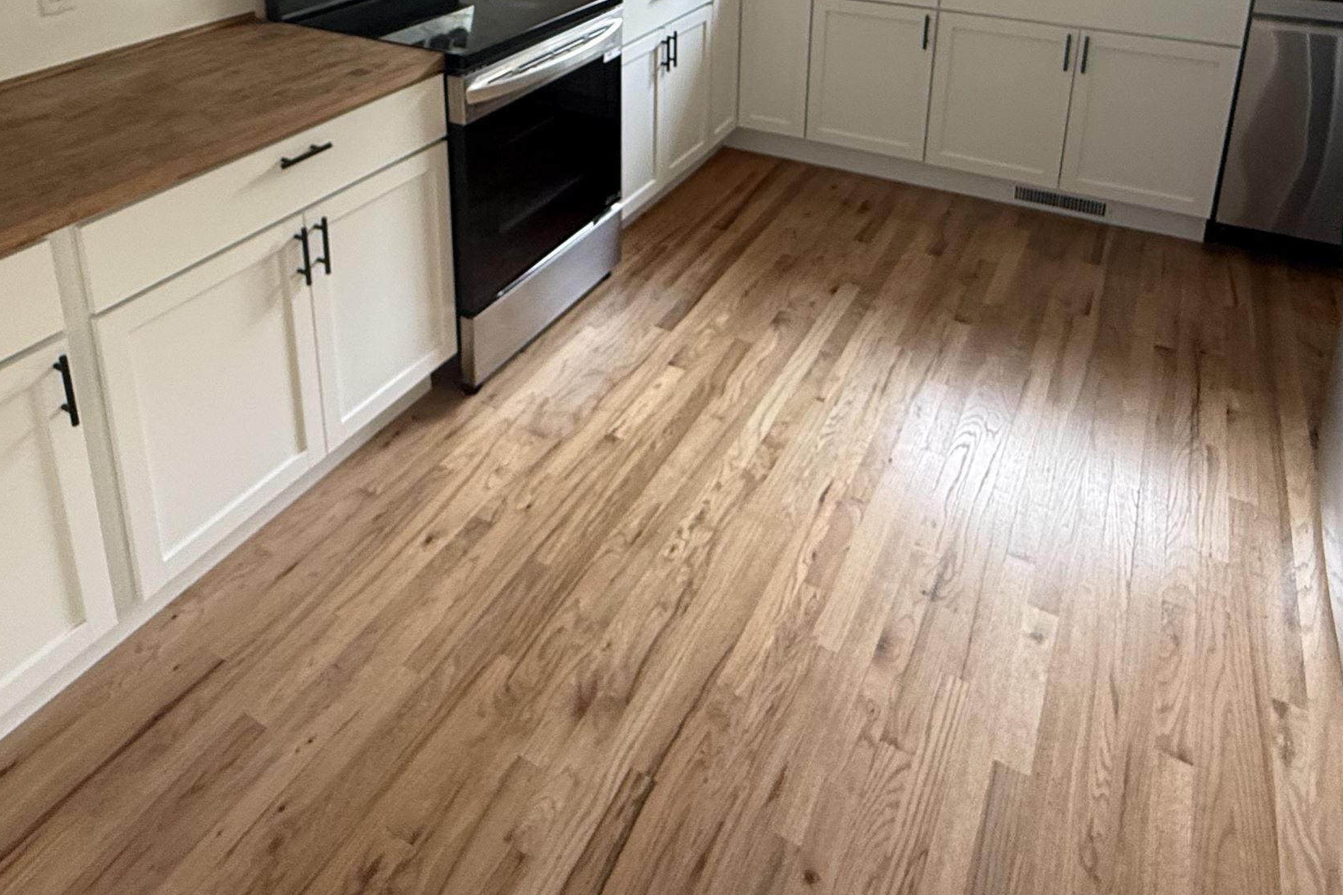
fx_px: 1007
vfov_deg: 42.8
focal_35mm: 27
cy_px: 47
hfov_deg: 67.2
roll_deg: +0.8
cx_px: 606
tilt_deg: -15.2
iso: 320
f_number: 2.2
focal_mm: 2.22
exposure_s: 1/99
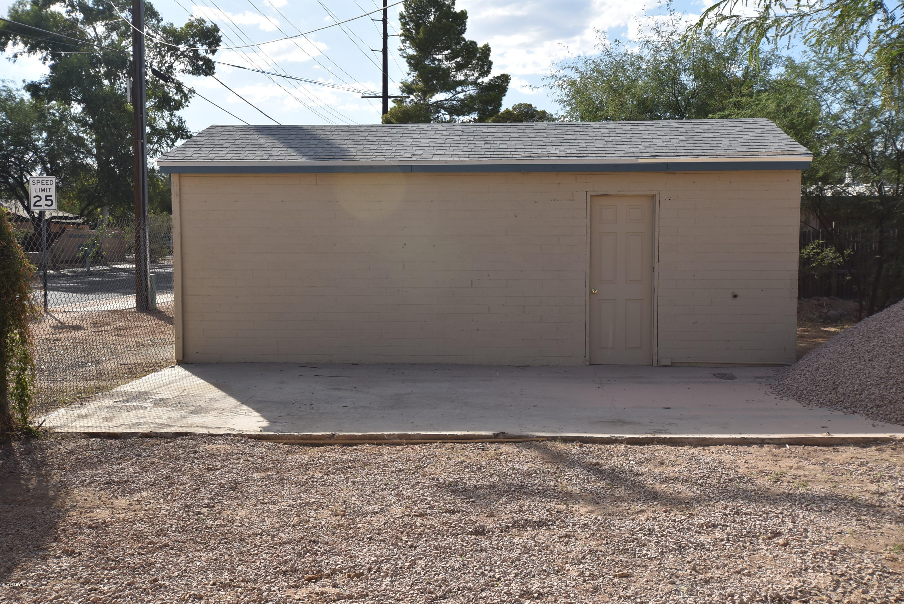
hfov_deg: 53.1
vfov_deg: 36.9
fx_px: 905
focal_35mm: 36
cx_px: 452
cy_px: 302
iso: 100
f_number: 8
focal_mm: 24
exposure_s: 1/200
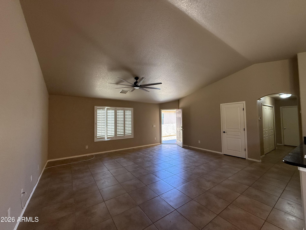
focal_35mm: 14
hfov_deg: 102.1
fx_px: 124
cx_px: 153
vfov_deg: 85.7
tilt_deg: +2.0
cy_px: 115
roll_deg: +0.6
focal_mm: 2.22
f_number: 2.2
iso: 200
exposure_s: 1/120
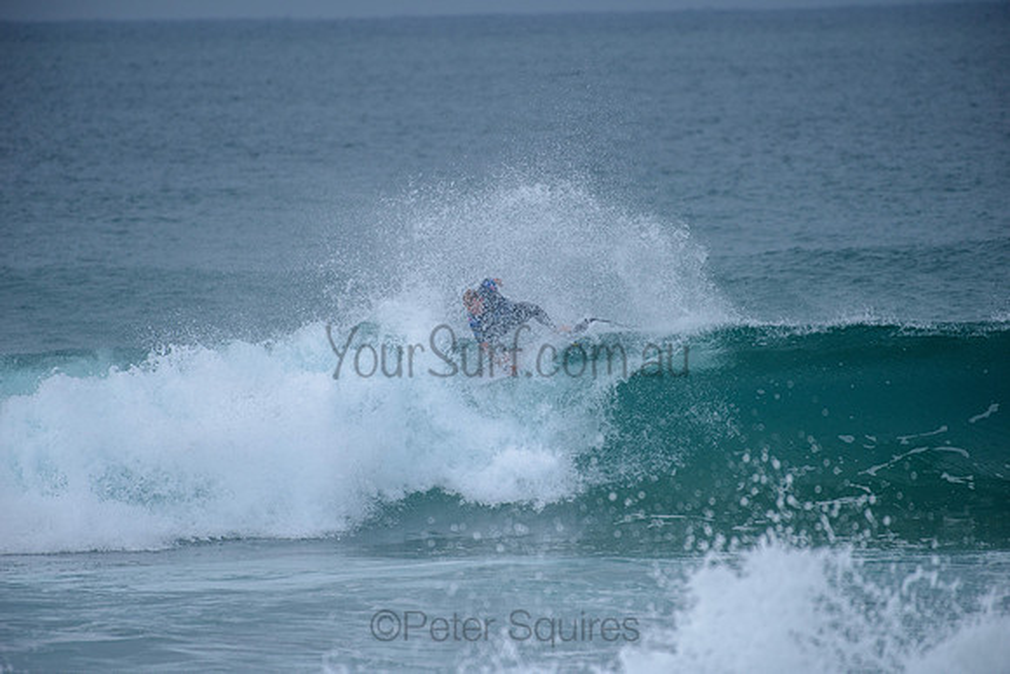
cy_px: 337
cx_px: 505
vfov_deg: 2.8
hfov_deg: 4.1
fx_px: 14030
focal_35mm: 500
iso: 450
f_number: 5.6
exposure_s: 1/2000
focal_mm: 500
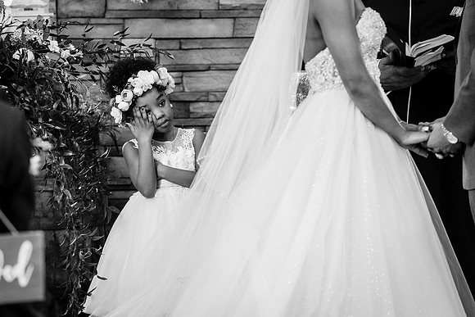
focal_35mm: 258
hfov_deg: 8.0
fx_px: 3400
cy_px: 150
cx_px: 177
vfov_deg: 5.3
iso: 2000
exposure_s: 1/200
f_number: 4
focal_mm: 198
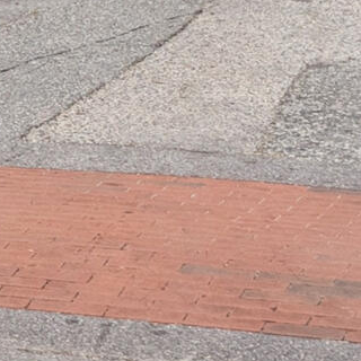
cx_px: -969
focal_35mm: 279
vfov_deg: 6.0
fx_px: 3292
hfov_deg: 5.6
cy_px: -461
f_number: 7.1
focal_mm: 35
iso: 320
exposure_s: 1/1000
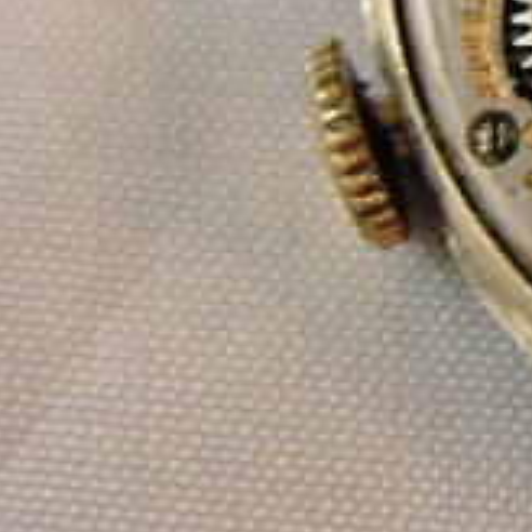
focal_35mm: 204
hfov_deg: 8.3
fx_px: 3547
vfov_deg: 8.5
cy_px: -58
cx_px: 928
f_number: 3.3
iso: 160
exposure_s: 1/40
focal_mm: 9.9
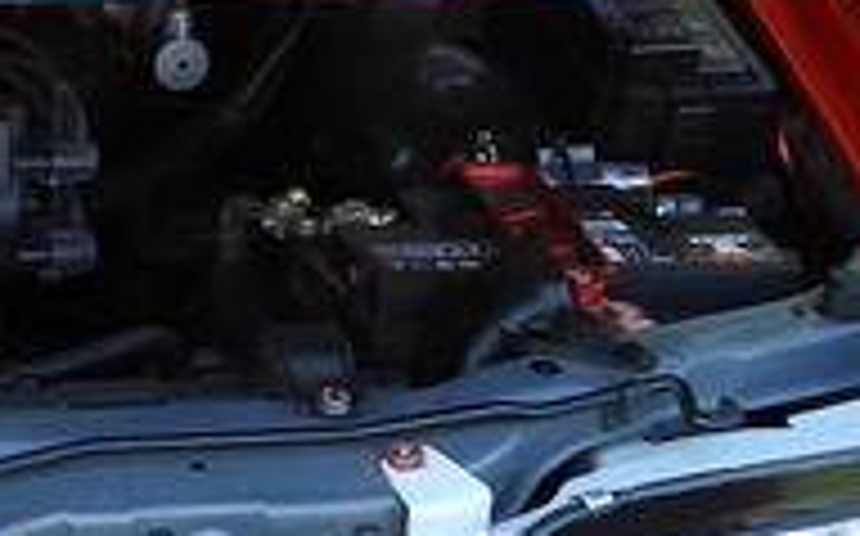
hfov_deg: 10.3
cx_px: -293
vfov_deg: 6.5
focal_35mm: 200
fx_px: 4683
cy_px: -117
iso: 100
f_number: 3.2
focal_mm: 5.4
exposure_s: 1/125
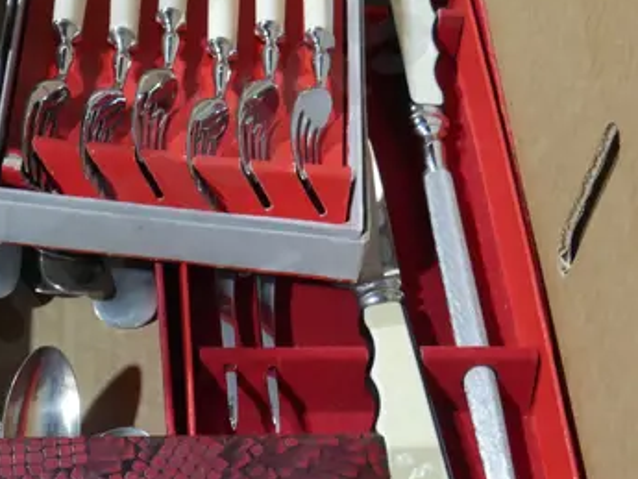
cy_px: 306
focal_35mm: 101
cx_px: 17
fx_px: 1862
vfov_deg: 14.6
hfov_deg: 19.0
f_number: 4
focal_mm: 17
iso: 1000
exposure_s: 1/60
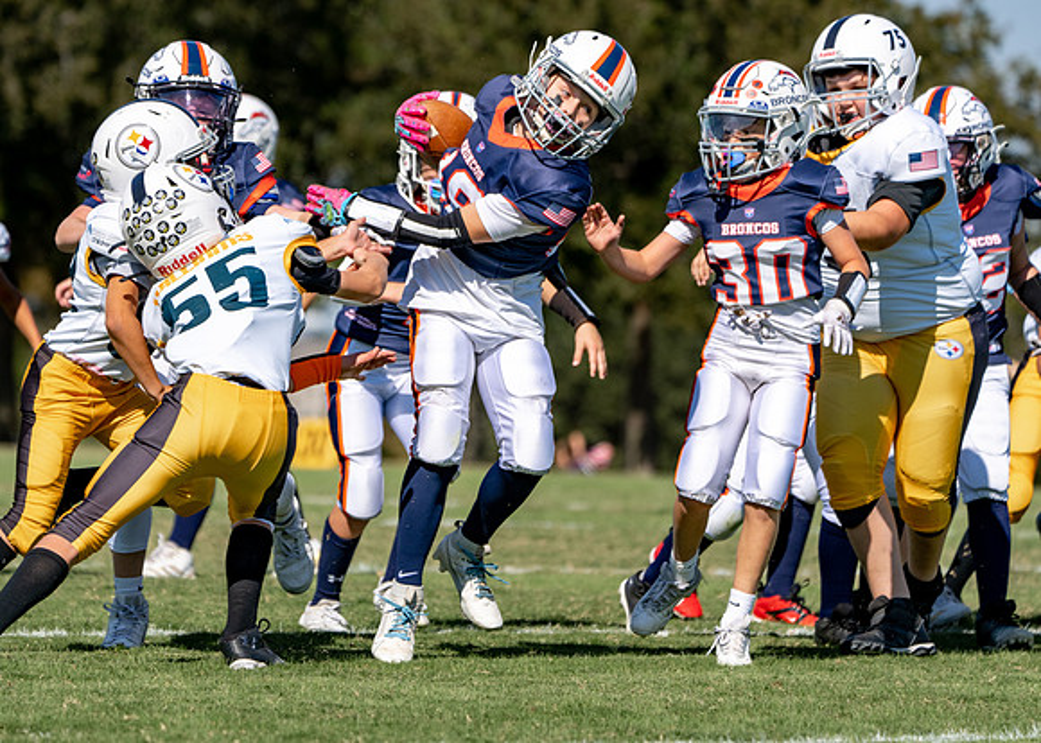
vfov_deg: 4.7
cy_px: 333
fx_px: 9122
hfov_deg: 6.5
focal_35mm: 309
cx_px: 415
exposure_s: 1/1250
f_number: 5.6
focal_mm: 259
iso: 125
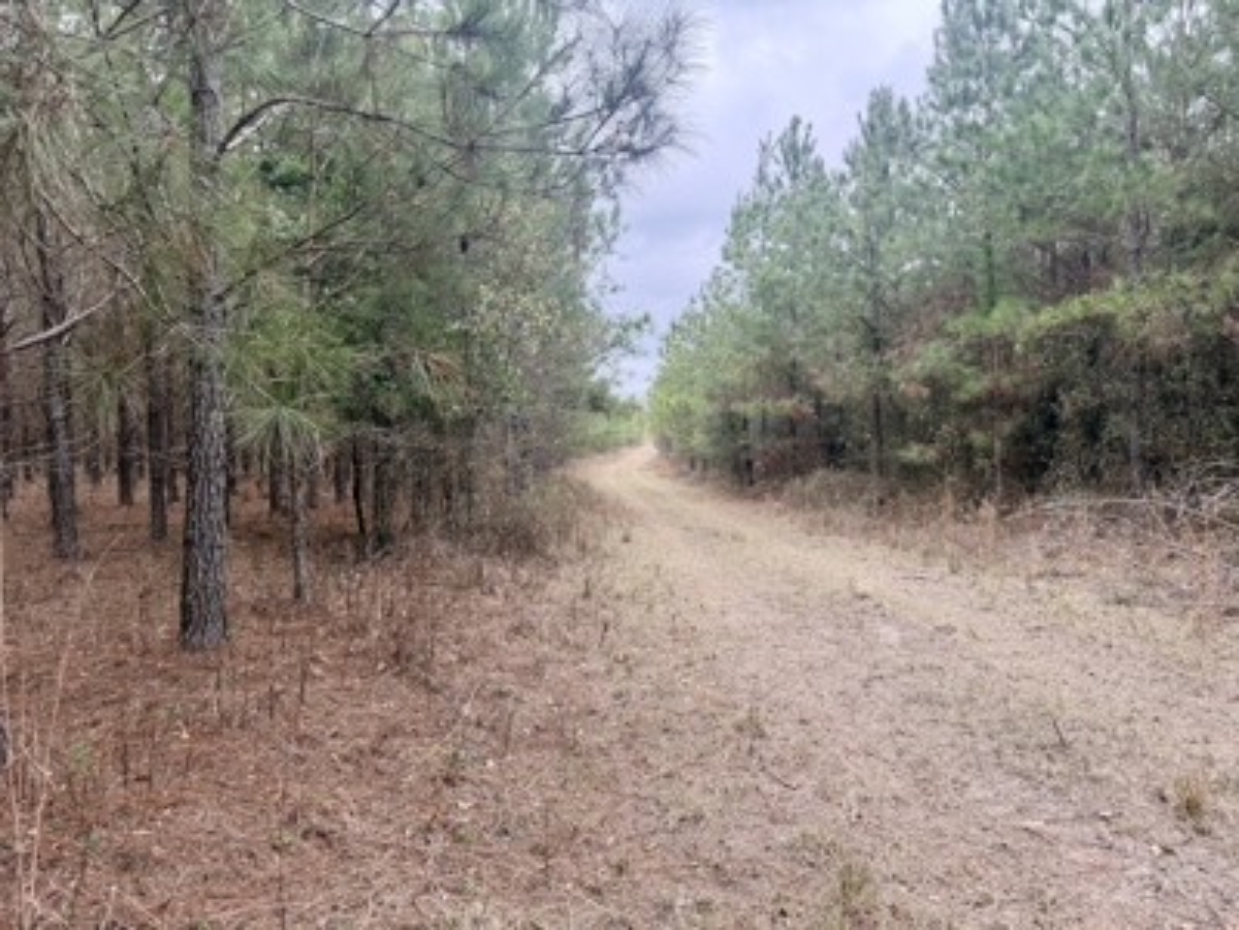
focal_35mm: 24
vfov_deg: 56.8
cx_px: 620
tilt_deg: -3.4
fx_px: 859
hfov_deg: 71.6
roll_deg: +0.5
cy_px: 465
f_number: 1.78
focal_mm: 6.76
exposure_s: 1/632
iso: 100
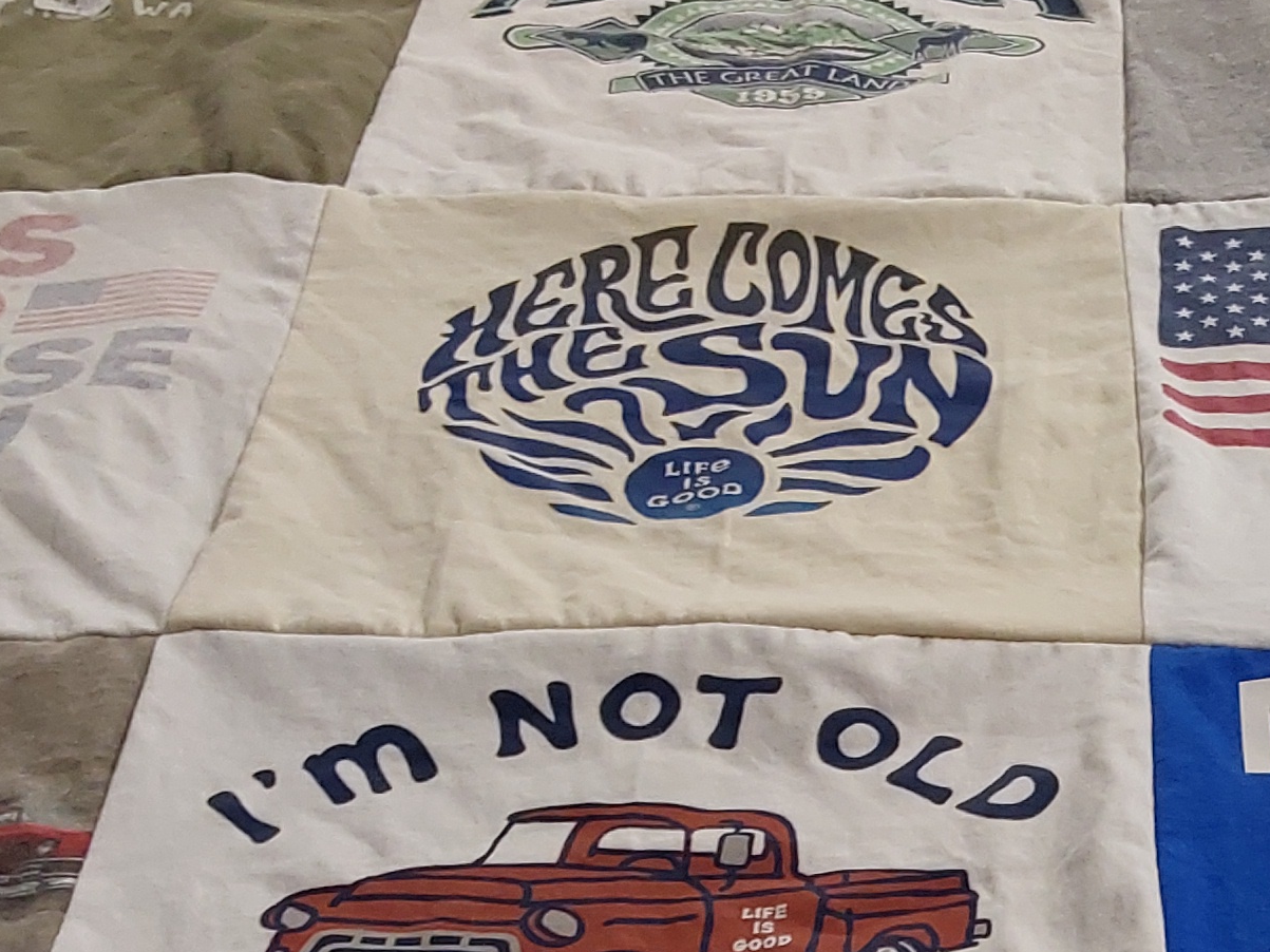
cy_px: 1178
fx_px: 2788
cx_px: 1178
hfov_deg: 24.8
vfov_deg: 18.3
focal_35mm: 76
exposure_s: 1/60
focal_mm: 2.91
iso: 80
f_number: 1.9
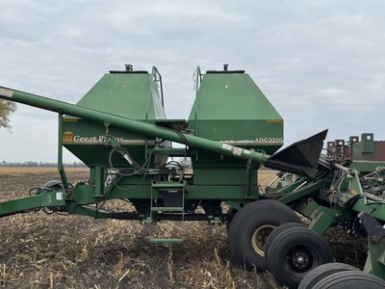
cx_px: 192
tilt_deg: +3.1
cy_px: 144
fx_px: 534
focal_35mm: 48
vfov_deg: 30.3
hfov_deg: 39.7
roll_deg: -0.7
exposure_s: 1/1427
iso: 64
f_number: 1.78
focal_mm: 6.76
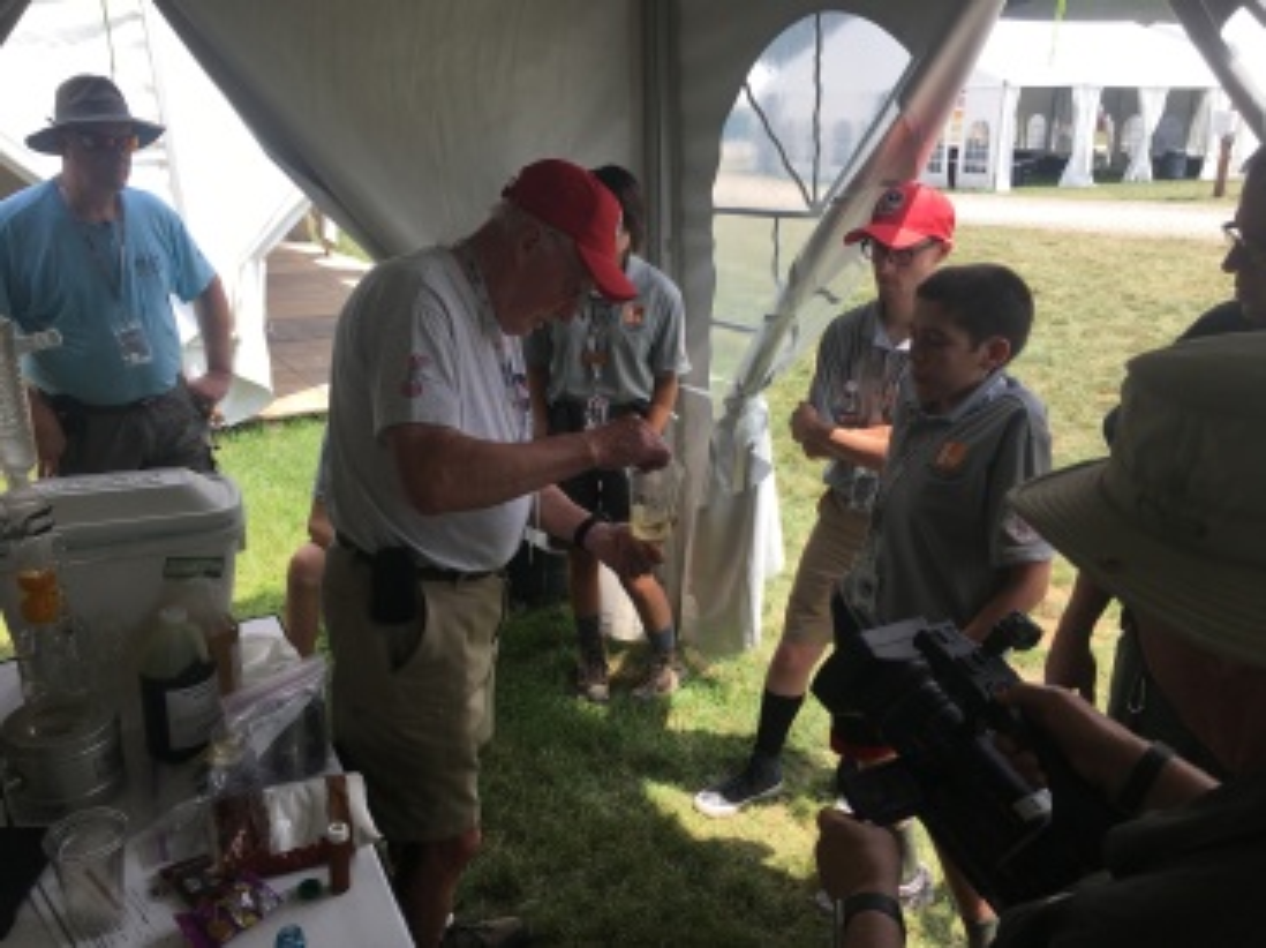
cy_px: 474
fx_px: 1060
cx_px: 633
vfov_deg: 48.2
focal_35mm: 29
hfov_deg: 61.7
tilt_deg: -21.1
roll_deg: -1.2
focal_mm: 4.15
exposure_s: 1/565
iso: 25
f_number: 2.2
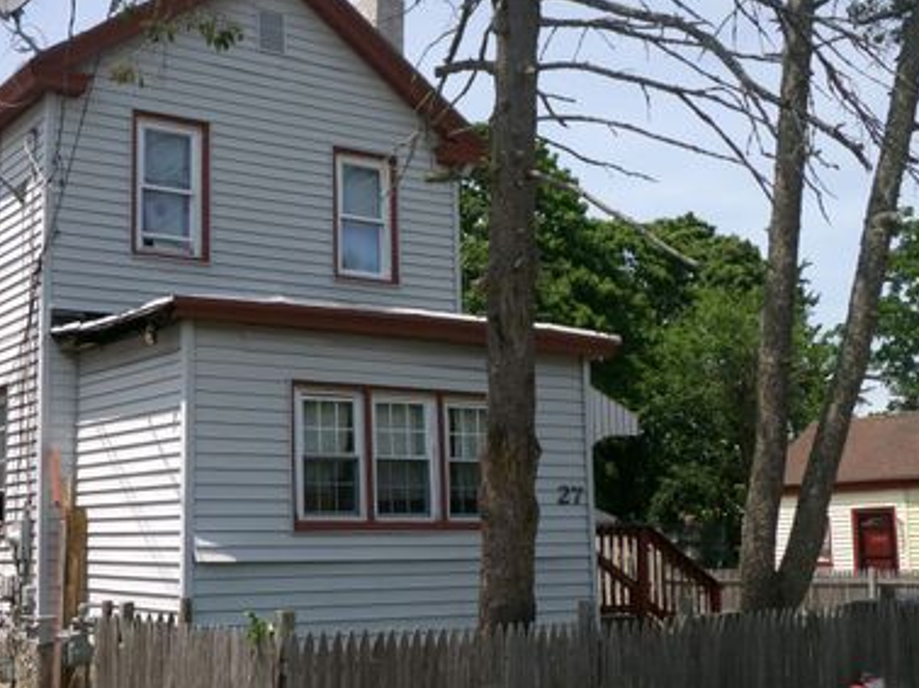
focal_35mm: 49
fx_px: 1300
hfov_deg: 38.9
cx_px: 396
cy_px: 334
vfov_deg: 29.6
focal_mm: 6.6
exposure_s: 1/550
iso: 100
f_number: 4
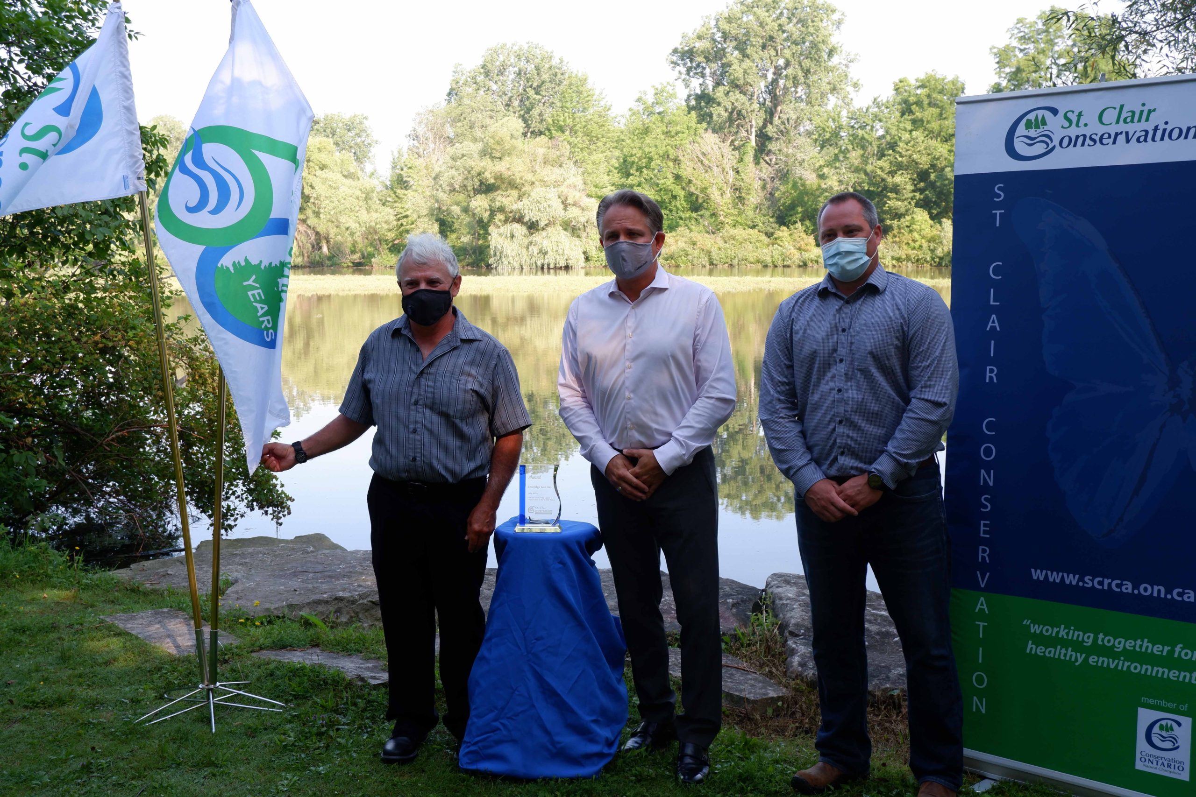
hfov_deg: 53.1
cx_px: 598
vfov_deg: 36.9
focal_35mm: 36
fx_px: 1196
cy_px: 398
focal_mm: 24.2
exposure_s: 1/150
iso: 200
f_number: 5.6
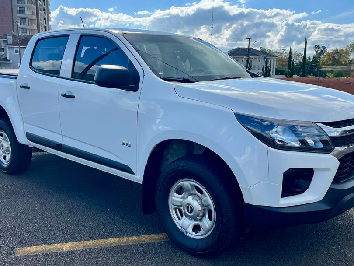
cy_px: 133
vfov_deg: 53.1
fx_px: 266
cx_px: 177
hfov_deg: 67.3
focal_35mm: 26
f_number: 1.6
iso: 50
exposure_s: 1/2410
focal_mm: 5.1
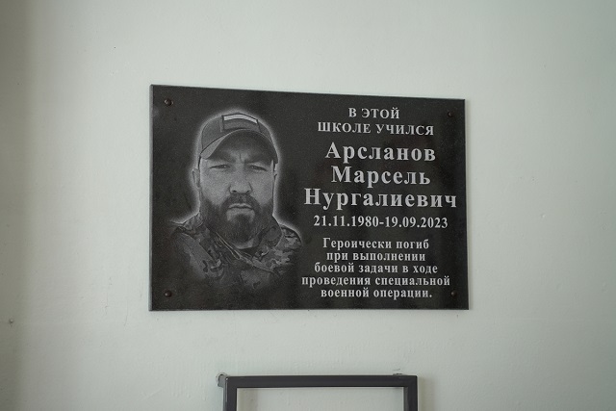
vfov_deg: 18.2
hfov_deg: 27.0
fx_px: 1284
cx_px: 308
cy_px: 206
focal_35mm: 75
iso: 400
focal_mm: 75
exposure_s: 1/250
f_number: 3.2
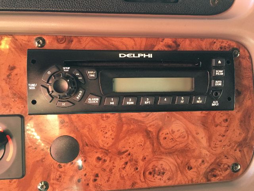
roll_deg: -6.1
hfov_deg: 61.7
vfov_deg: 48.2
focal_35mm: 29
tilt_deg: -30.8
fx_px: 213
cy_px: 96
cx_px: 127
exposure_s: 1/30
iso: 125
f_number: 2.2
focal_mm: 4.15
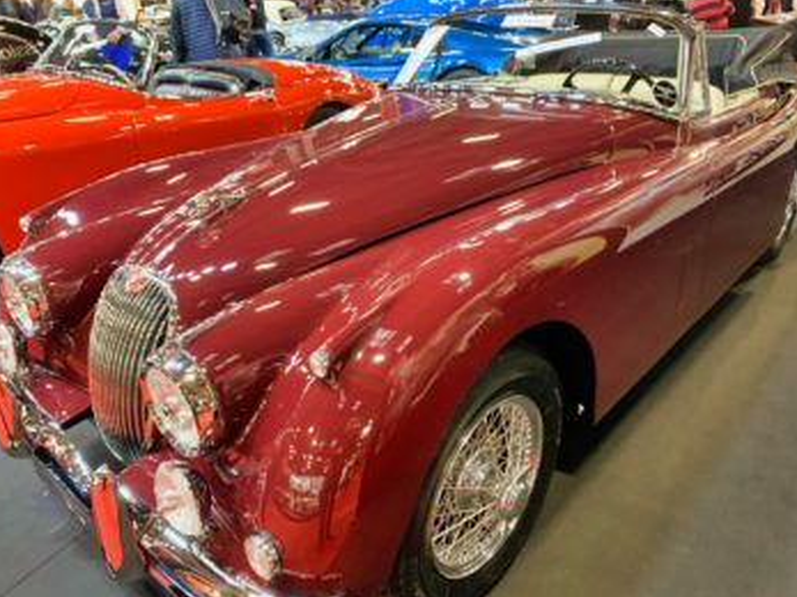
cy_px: 292
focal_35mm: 27
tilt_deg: -24.7
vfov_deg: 51.3
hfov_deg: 65.3
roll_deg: +3.1
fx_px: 621
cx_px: 390
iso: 320
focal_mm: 4.25
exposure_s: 1/33
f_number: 1.8
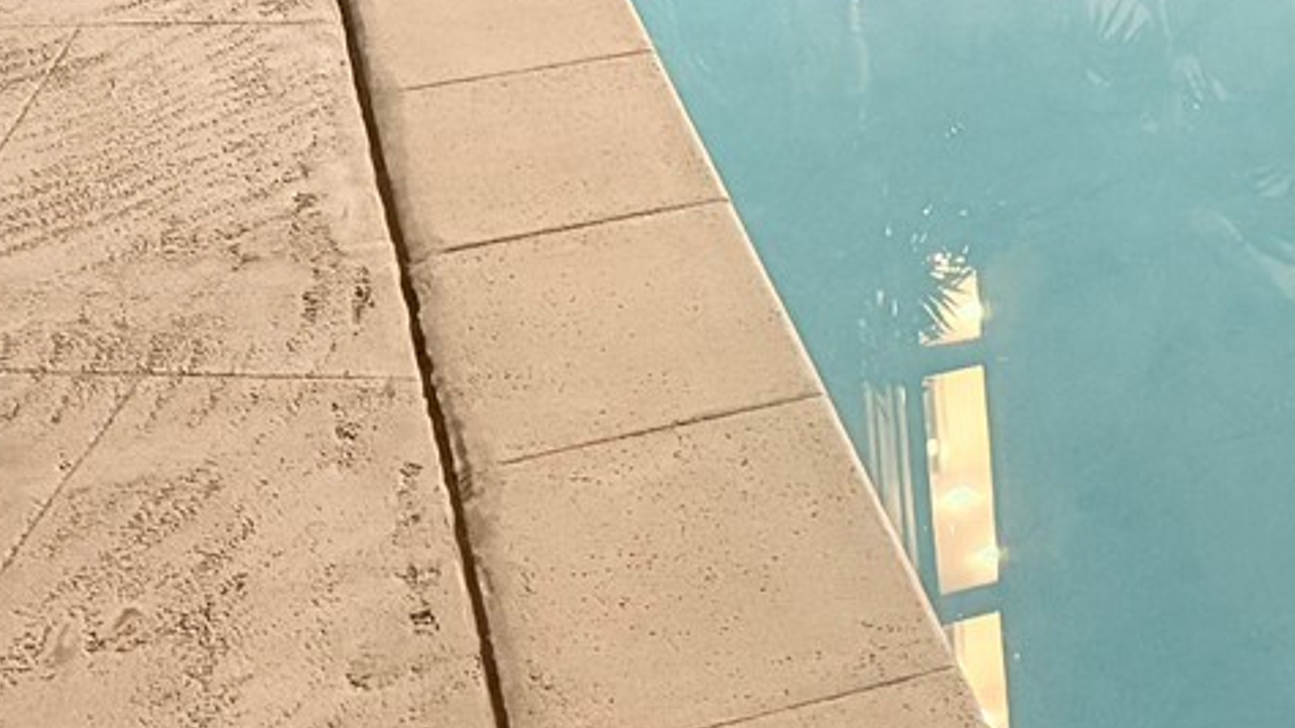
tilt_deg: -14.7
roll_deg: -0.3
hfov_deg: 20.9
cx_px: 1881
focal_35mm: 88
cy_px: -194
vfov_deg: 13.3
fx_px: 3021
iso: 1000
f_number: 1.78
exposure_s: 1/40
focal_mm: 6.76
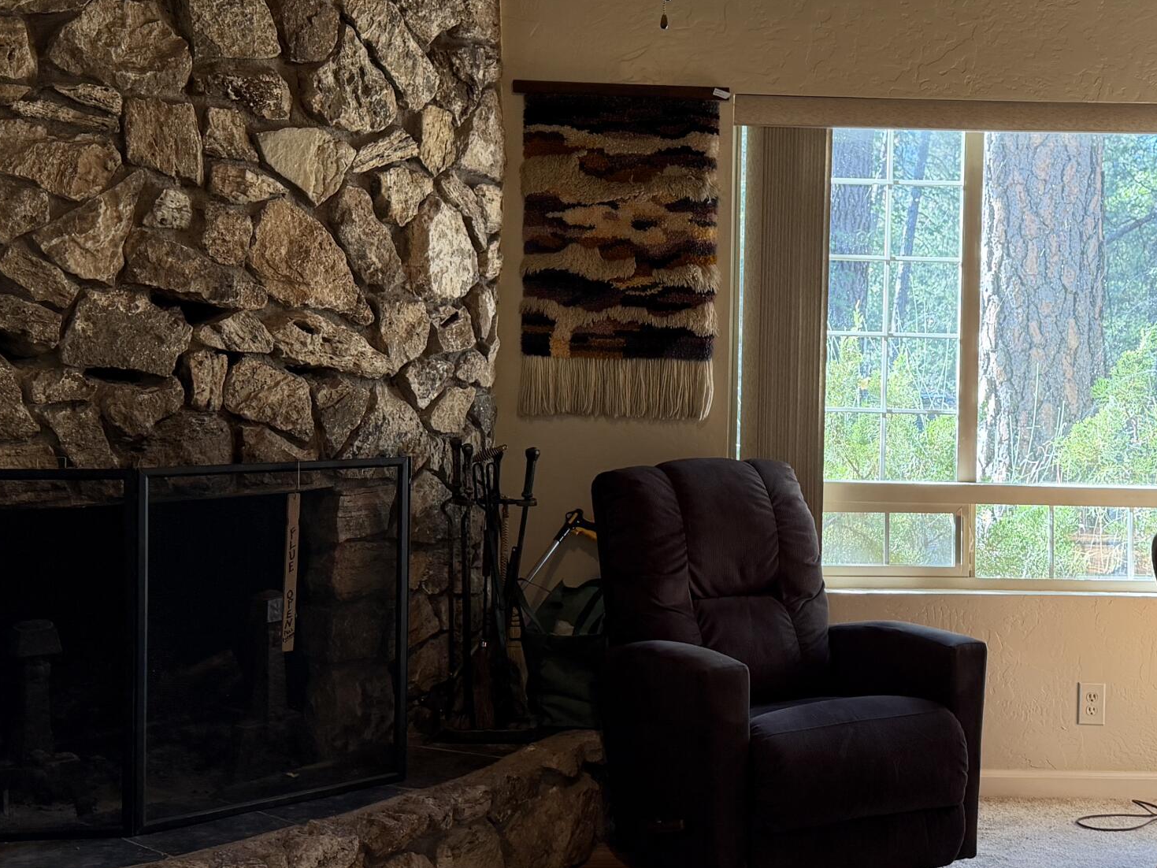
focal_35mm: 49
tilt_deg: -0.7
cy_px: 339
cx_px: 707
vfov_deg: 29.6
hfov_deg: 38.7
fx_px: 1638
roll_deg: -0.4
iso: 160
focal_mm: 6.76
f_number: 1.78
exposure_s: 1/120
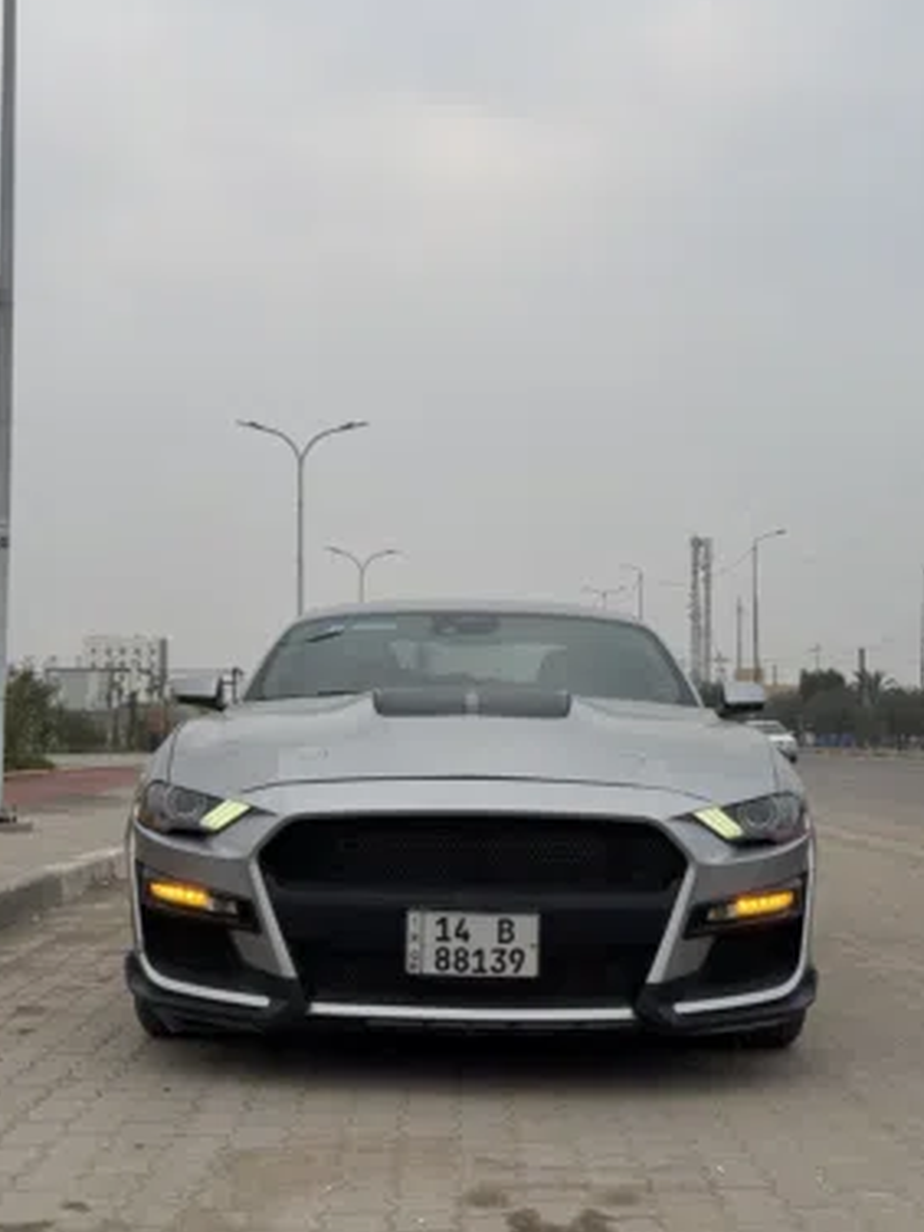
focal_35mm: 51
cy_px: 629
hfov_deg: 28.6
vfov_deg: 37.5
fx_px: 1815
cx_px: 442
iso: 64
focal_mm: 6.76
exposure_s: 1/451
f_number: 1.78
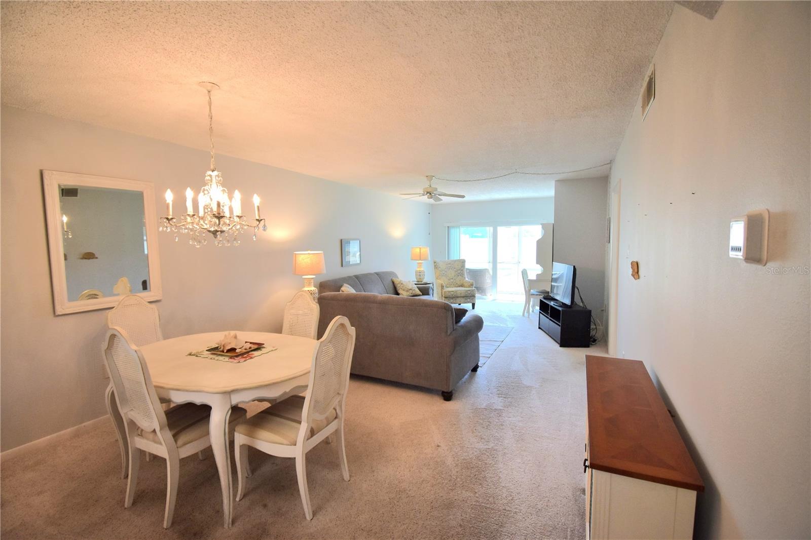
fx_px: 338
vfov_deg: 77.3
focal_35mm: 15
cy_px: 270
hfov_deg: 100.4
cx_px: 406
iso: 400
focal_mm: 10
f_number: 5
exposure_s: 1/100
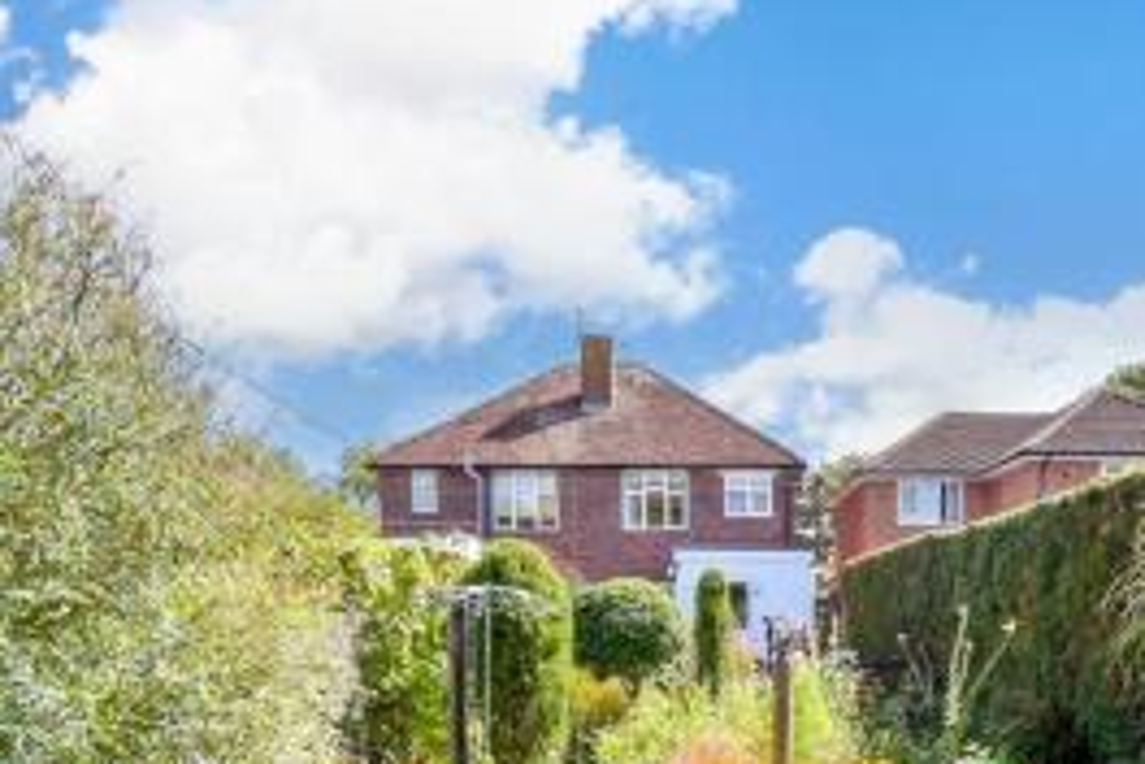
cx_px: 750
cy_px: 679
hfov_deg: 65.8
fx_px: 859
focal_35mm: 27
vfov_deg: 44.0
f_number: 6.3
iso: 160
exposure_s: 1/250
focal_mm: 10
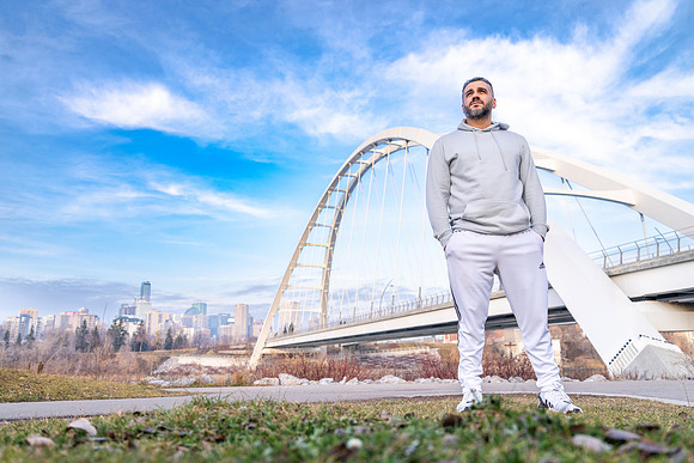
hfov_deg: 70.4
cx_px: 347
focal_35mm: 25
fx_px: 492
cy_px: 232
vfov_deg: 50.4
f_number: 2.8
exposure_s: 1/400
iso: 100
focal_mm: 24
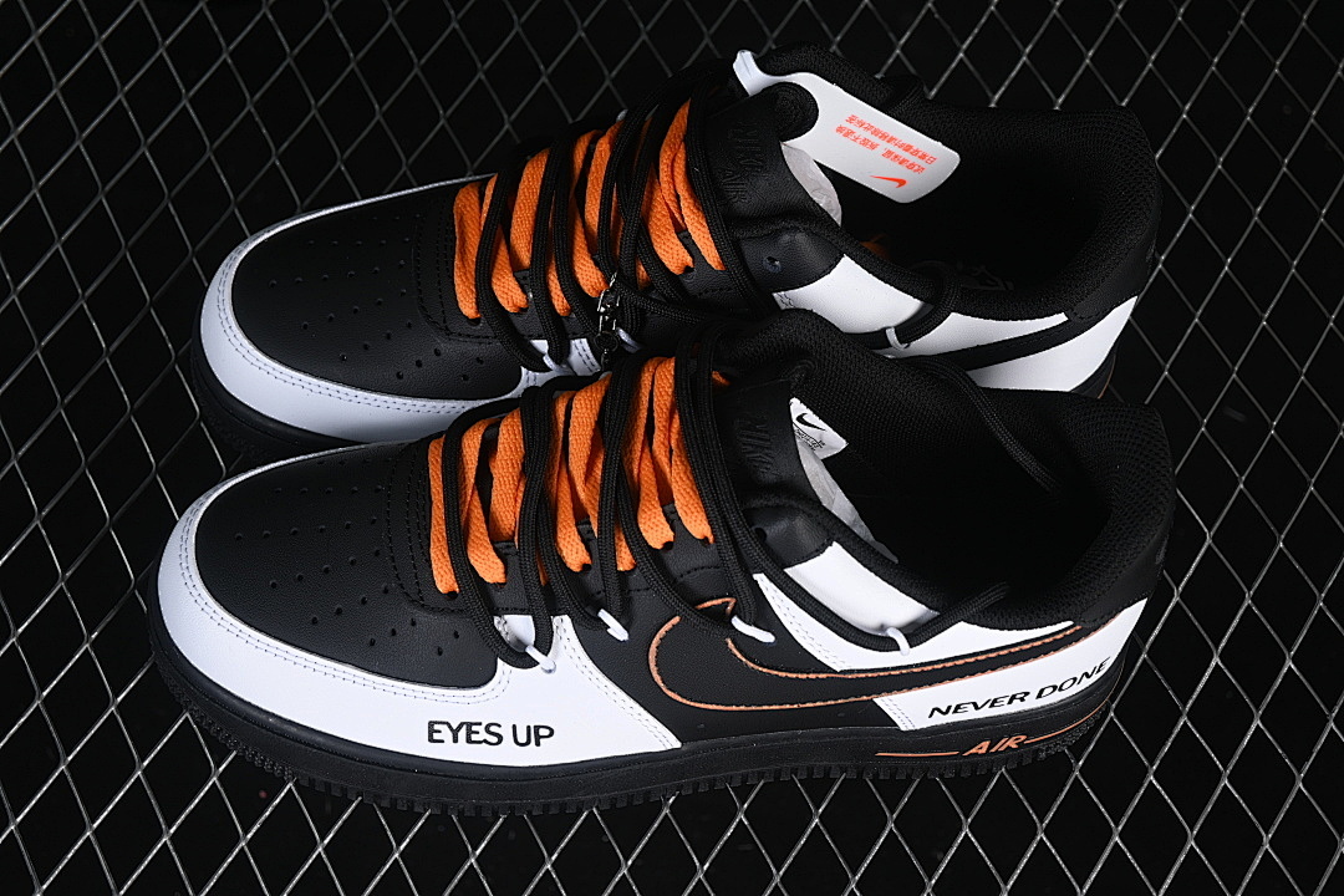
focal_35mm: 75
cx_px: 672
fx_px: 2800
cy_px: 448
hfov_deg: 27.0
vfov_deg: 18.2
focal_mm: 50
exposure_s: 1/60
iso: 160
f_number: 6.3
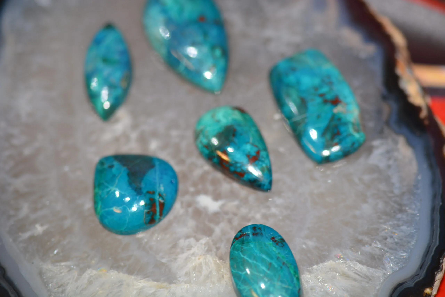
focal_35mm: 158
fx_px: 1947
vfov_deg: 8.7
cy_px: 148
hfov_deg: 13.0
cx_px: 222
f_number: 3.5
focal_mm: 105
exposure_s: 1/80
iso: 400
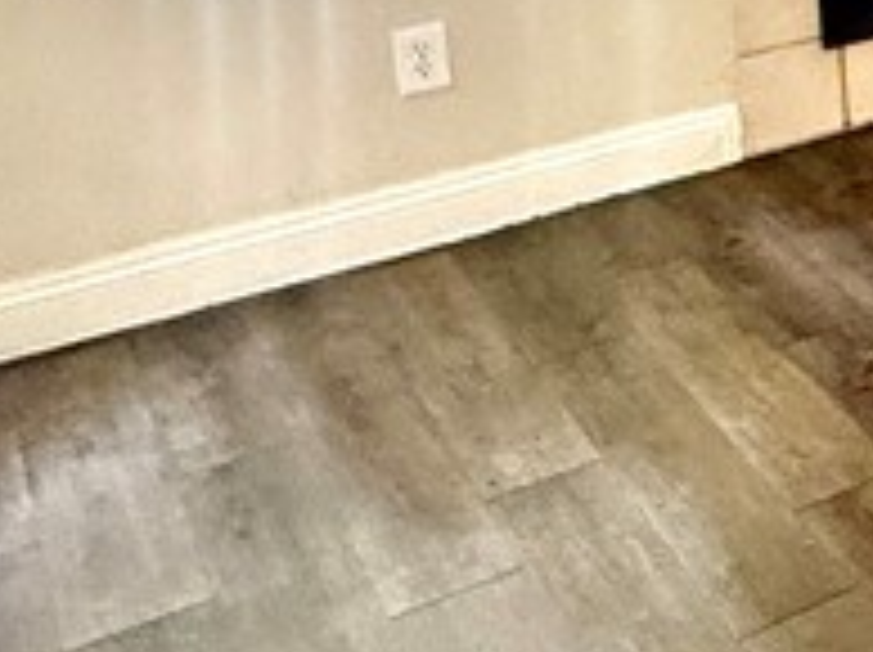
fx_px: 1864
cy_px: -319
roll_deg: -0.4
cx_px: 1624
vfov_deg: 17.8
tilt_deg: -8.7
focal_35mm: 74
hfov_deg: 19.1
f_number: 2.2
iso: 200
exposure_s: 1/60
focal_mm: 2.22
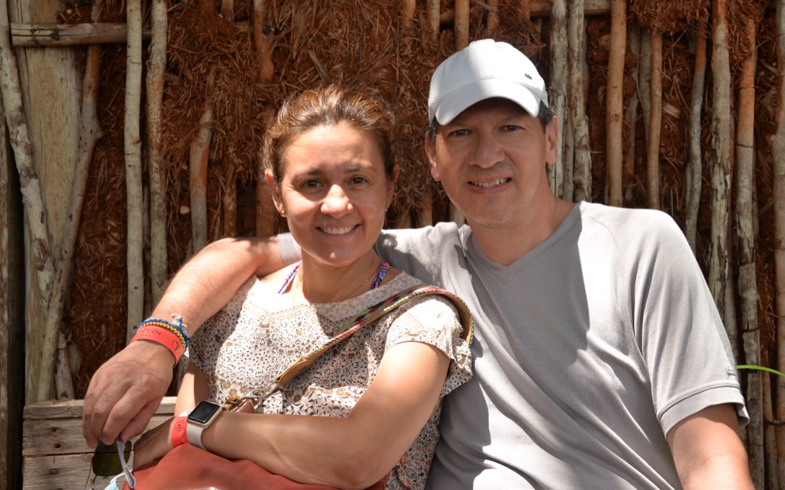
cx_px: 391
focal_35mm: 74
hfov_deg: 27.8
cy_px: 228
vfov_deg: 17.6
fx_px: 1583
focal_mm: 72
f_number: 5.6
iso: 160
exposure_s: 1/250
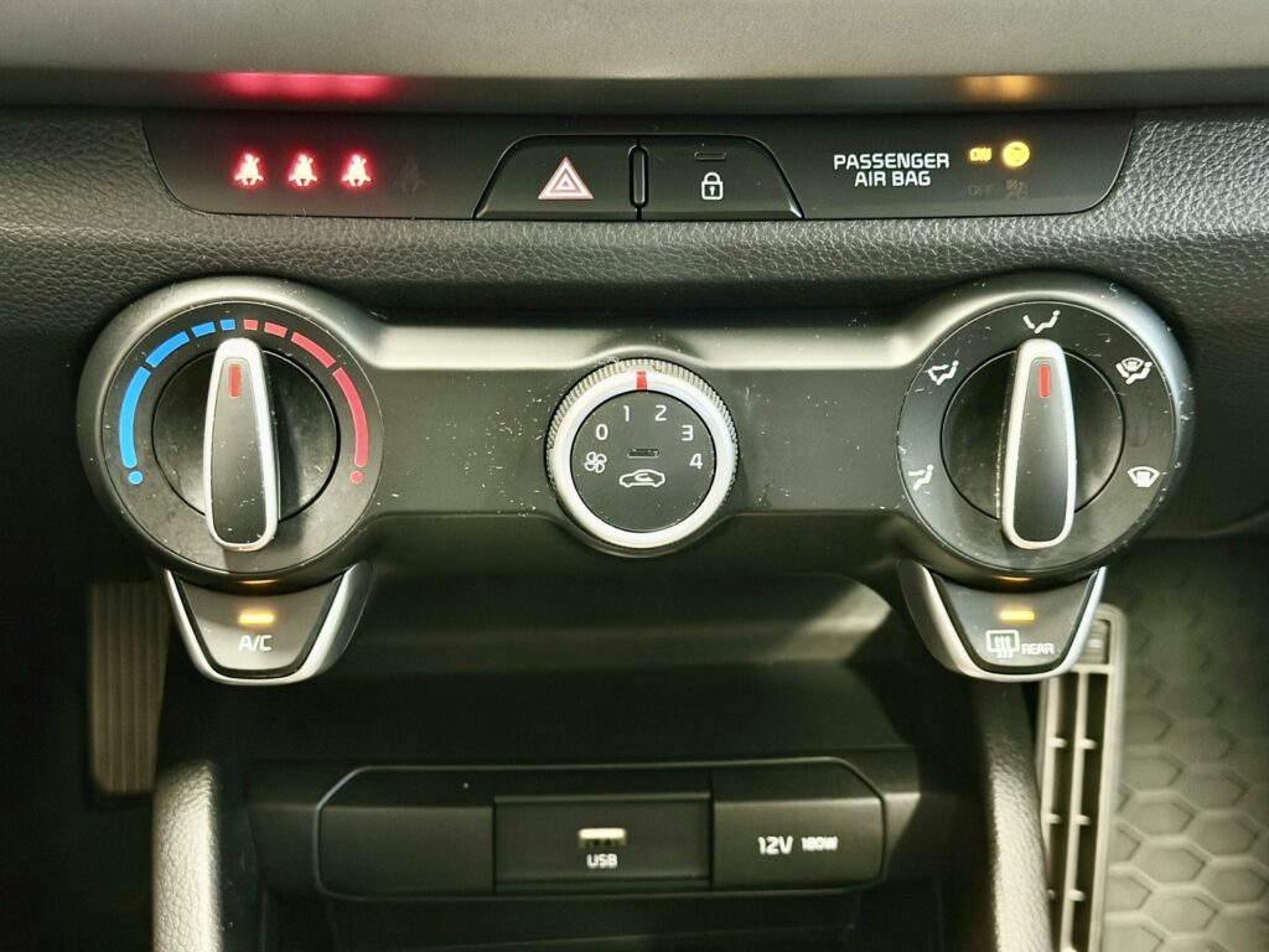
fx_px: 1760
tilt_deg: -32.1
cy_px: 476
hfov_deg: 39.7
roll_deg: -0.2
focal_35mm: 48
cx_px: 634
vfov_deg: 30.3
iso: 1000
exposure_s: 1/18
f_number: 1.78
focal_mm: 6.76
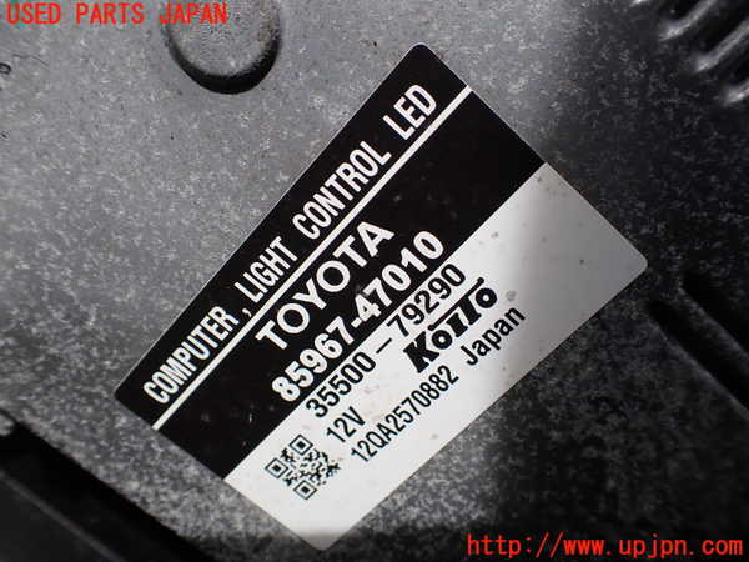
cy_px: 281
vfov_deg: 46.8
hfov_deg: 60.0
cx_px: 374
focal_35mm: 30
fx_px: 649
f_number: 3.2
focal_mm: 5.4
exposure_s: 1/500
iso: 100
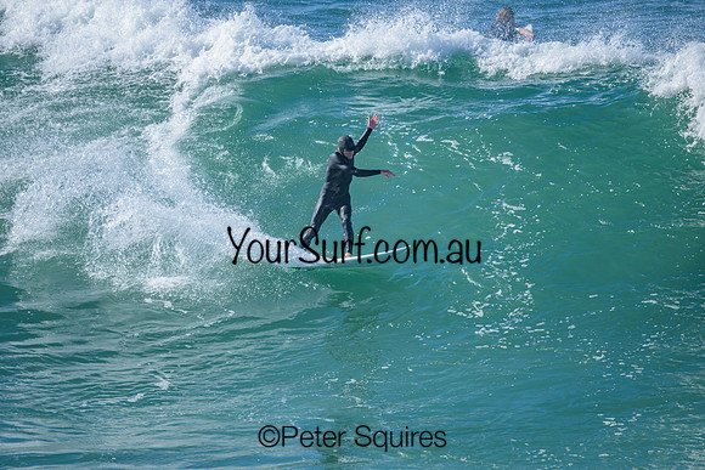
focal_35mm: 800
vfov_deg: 1.7
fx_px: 15670
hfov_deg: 2.6
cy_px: 235
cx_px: 352
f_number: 6.3
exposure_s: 1/2000
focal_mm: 800
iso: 360
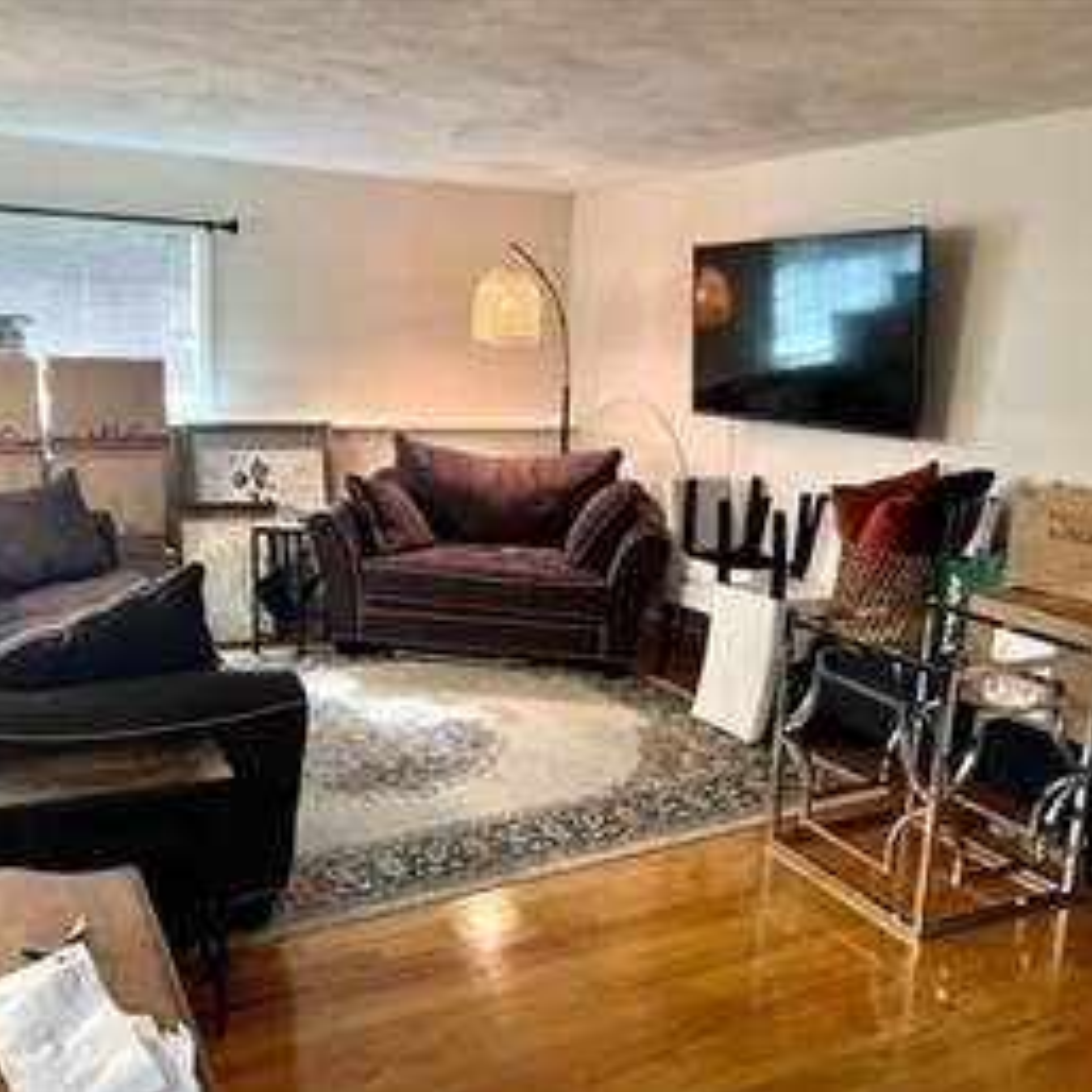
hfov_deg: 52.4
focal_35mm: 31
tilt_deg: -11.4
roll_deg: -1.8
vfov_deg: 52.5
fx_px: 1106
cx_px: 489
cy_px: 548
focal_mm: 5.7
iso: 400
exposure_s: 1/40
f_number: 1.5
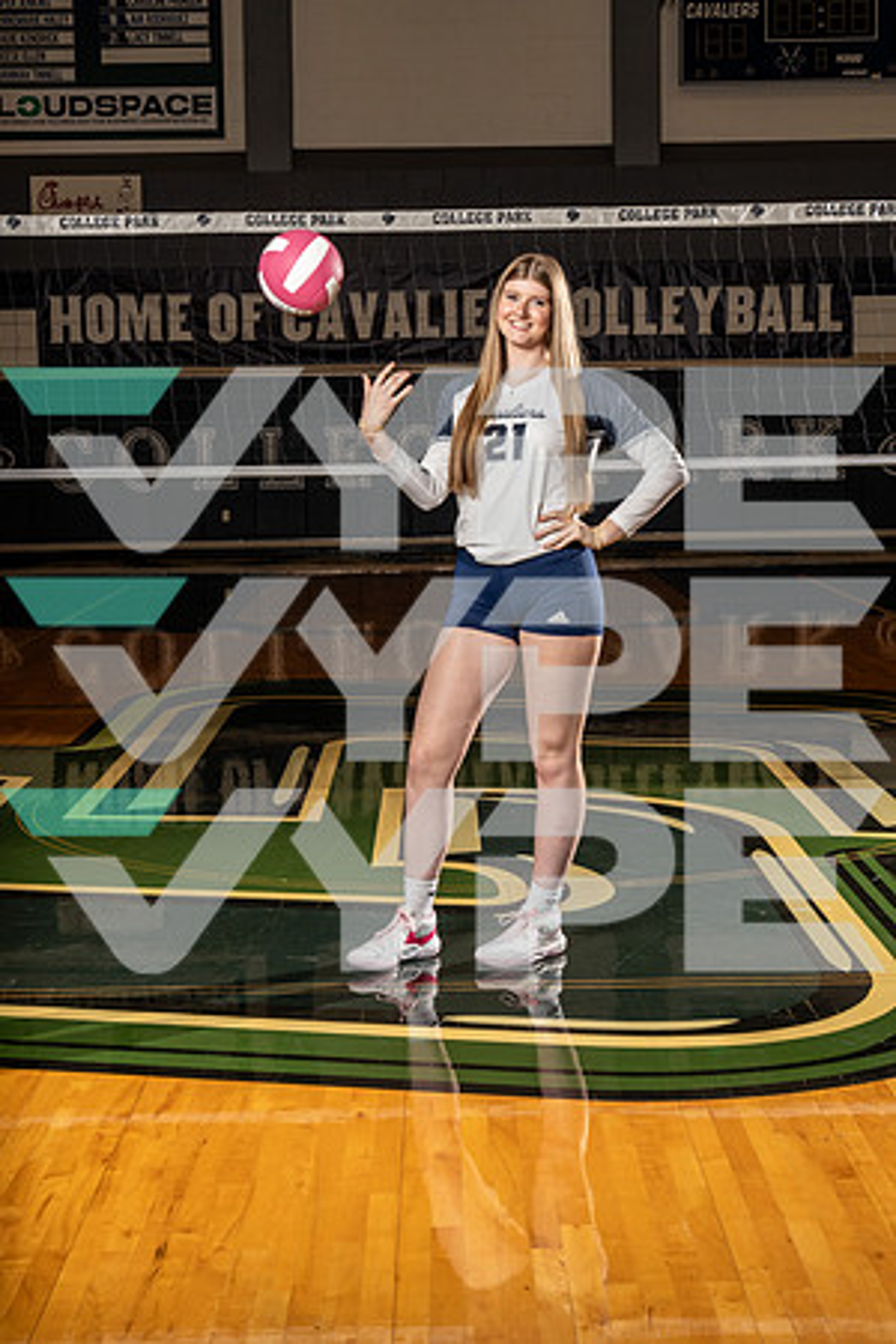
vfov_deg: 33.9
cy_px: 672
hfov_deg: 23.0
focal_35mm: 59
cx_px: 448
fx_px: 2202
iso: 640
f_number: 11
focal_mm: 59
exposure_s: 1/250
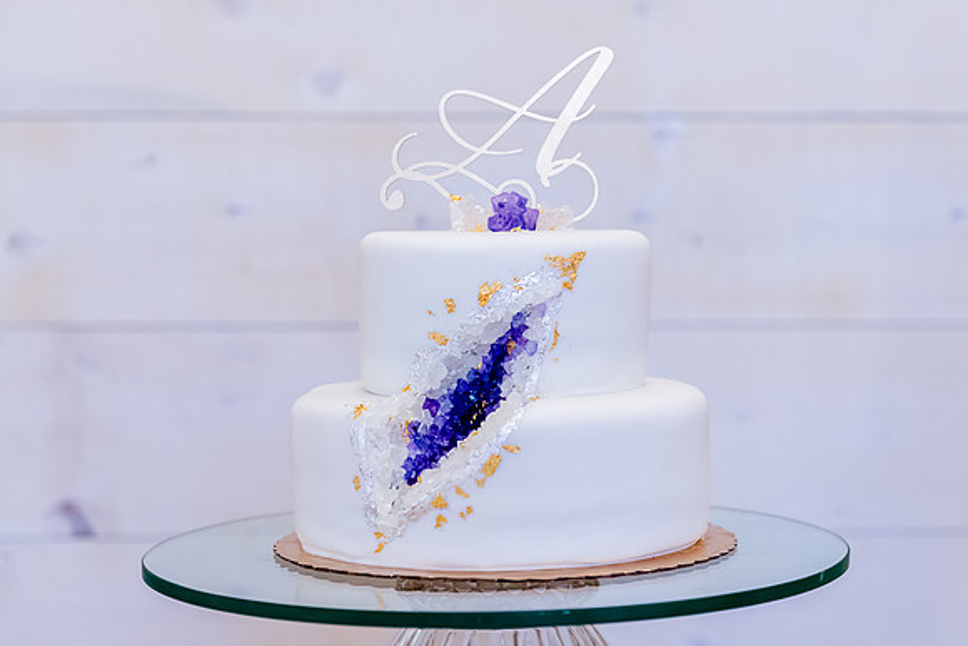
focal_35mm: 69
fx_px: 1847
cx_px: 533
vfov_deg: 19.8
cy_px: 292
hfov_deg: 29.3
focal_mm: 62
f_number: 3.5
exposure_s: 1/400
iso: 2000
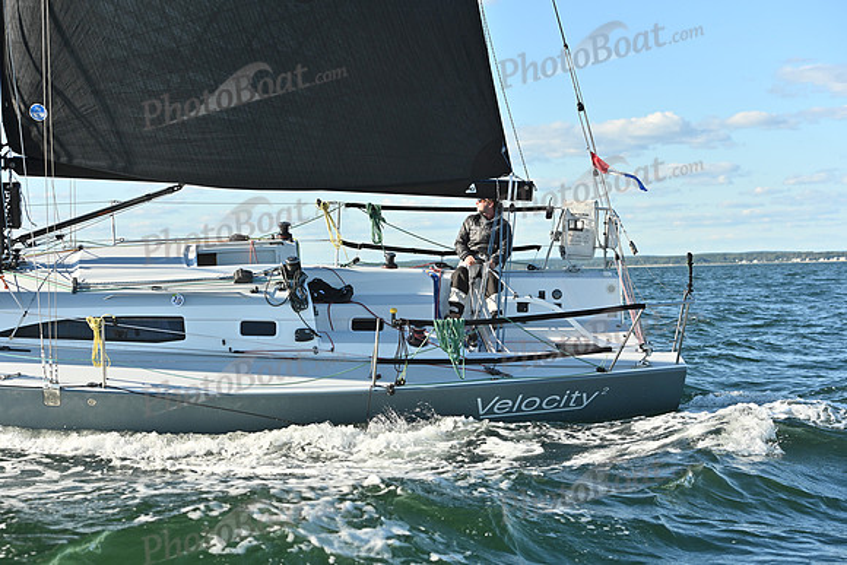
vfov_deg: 19.5
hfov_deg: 28.8
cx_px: 424
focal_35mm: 70
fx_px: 1647
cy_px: 282
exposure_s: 1/1250
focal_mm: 70
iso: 320
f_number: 6.3
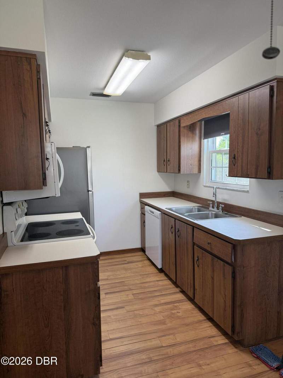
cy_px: 189
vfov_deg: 71.6
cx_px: 142
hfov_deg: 56.8
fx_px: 262
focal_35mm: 24
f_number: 1.78
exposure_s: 1/120
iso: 125
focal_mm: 6.76
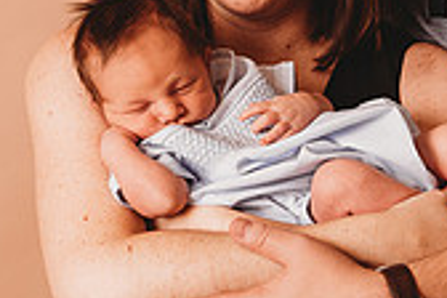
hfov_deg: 14.1
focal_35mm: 145
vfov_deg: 9.4
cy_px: -32
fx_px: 1800
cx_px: 364
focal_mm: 38
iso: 100
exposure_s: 1/125
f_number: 4
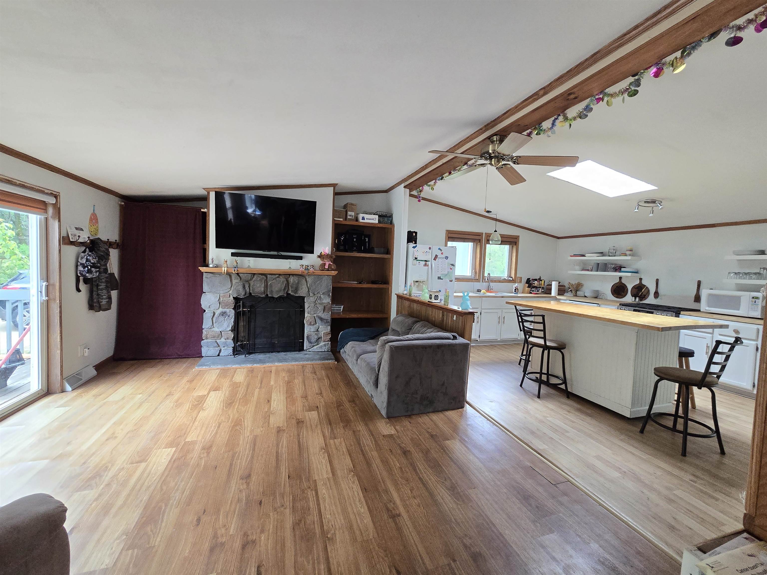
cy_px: 288
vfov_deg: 89.9
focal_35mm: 13
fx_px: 288
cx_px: 384
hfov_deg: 106.2
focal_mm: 2.2
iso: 320
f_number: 2.2
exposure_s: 1/60
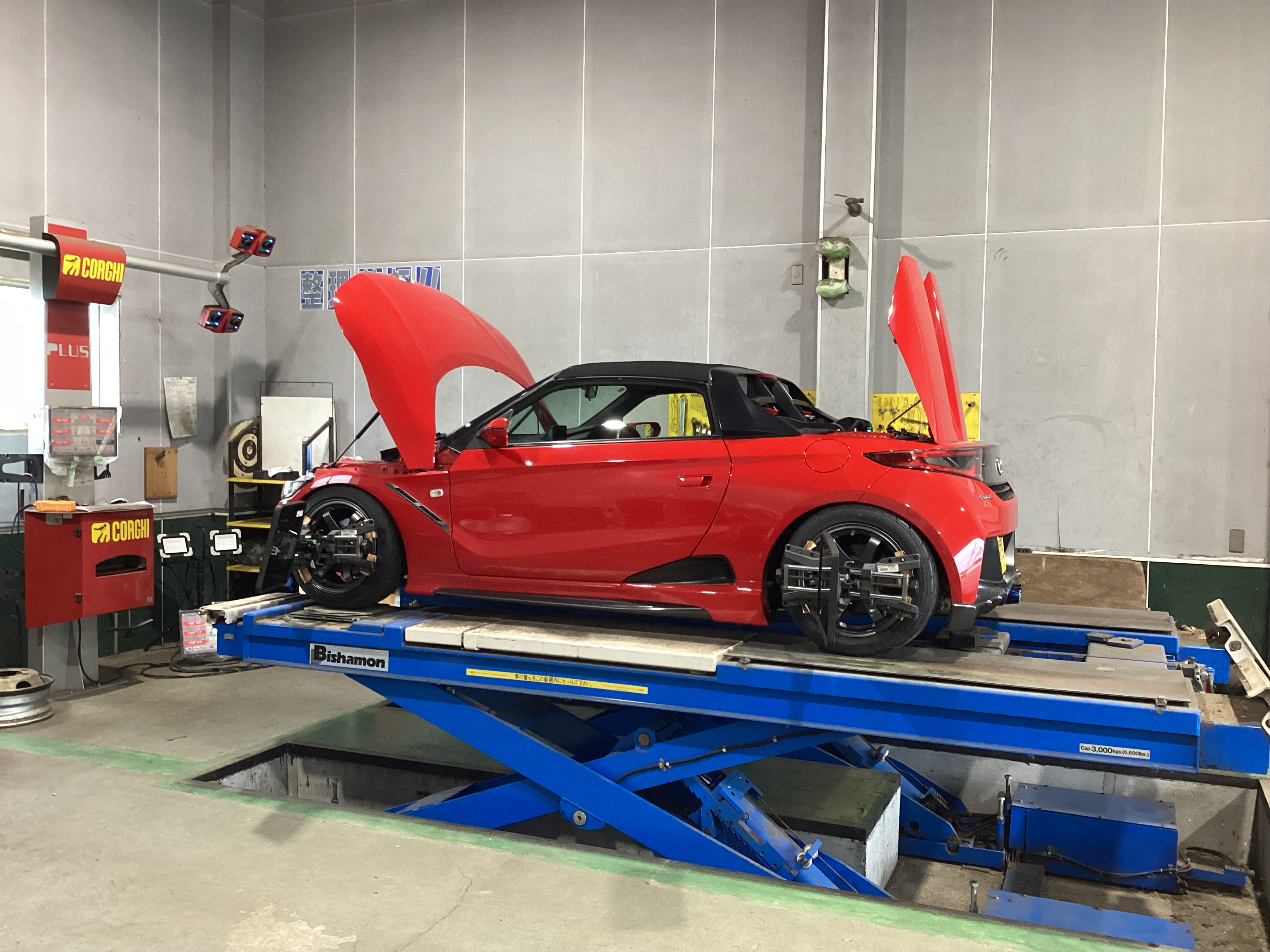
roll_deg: -0.5
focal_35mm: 31
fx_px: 1137
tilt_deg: -3.8
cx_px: 635
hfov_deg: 58.4
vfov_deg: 45.4
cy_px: 476
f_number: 2.4
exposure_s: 1/60
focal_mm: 3.3
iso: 200
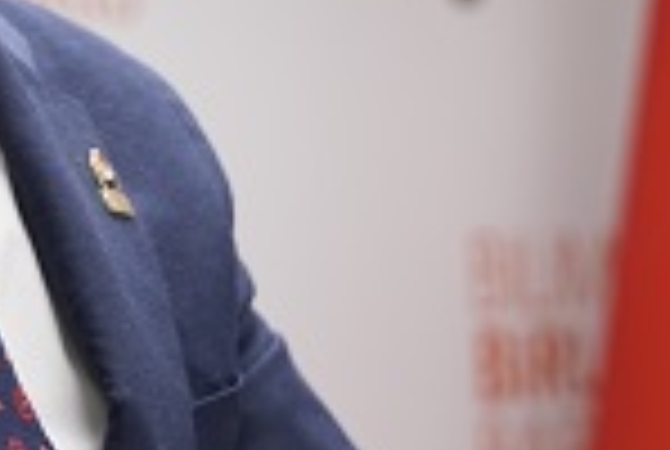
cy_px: -22
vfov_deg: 4.7
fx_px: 5445
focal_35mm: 292
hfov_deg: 7.0
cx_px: 173
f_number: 2.8
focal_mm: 57.5
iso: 320
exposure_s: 1/125
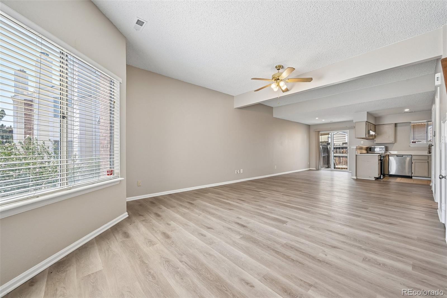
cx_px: 224
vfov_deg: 81.2
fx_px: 174
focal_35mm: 14
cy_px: 149
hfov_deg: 104.3
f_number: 10
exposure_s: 1/15
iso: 110
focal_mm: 14
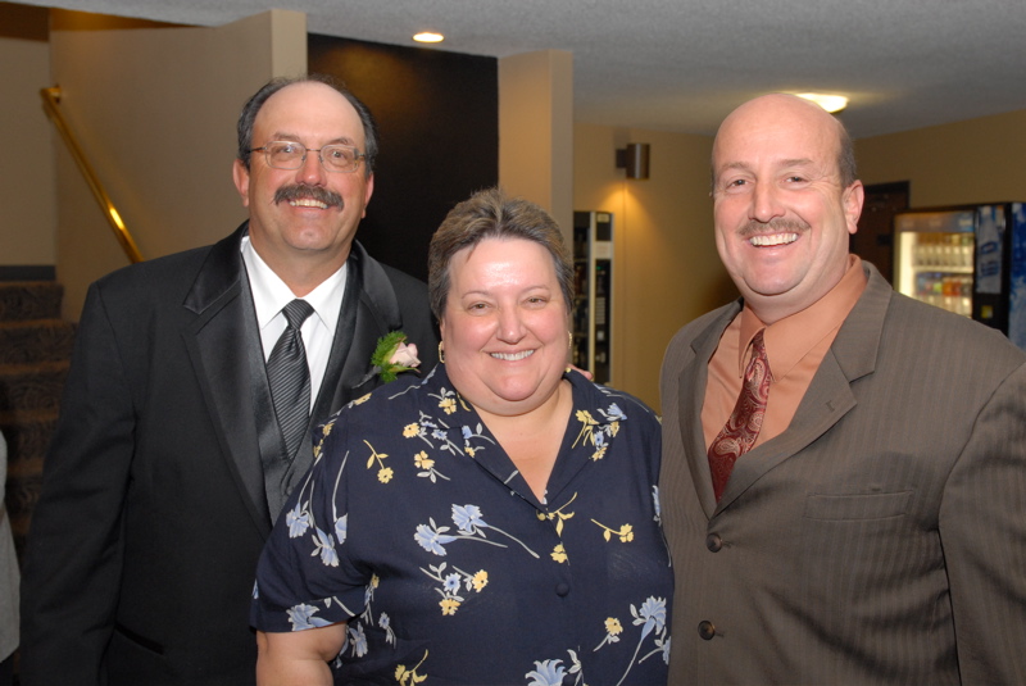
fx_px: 1198
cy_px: 343
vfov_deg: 32.0
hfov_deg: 46.4
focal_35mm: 42
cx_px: 513
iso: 400
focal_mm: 28
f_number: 4.5
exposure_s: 1/20
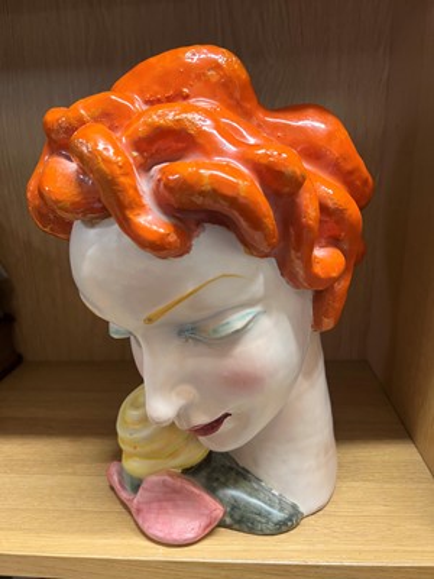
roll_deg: +1.6
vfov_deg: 67.3
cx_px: 217
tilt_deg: -17.1
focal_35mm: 26
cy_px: 290
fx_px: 435
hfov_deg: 53.1
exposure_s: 1/50
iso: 200
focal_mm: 5.7
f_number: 1.5
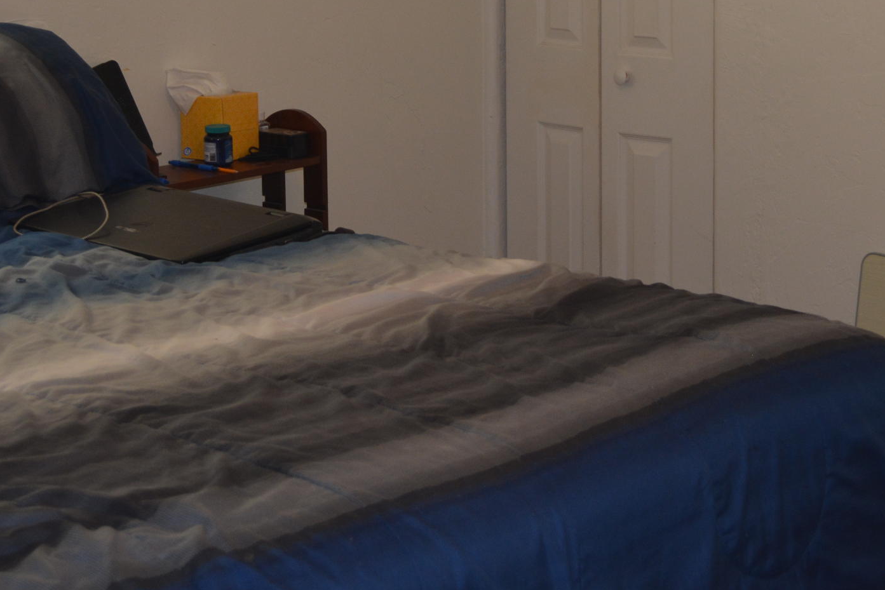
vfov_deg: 15.9
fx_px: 2065
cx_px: 524
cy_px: -3
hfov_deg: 24.2
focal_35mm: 84
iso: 400
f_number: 4.2
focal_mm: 26
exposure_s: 1/100
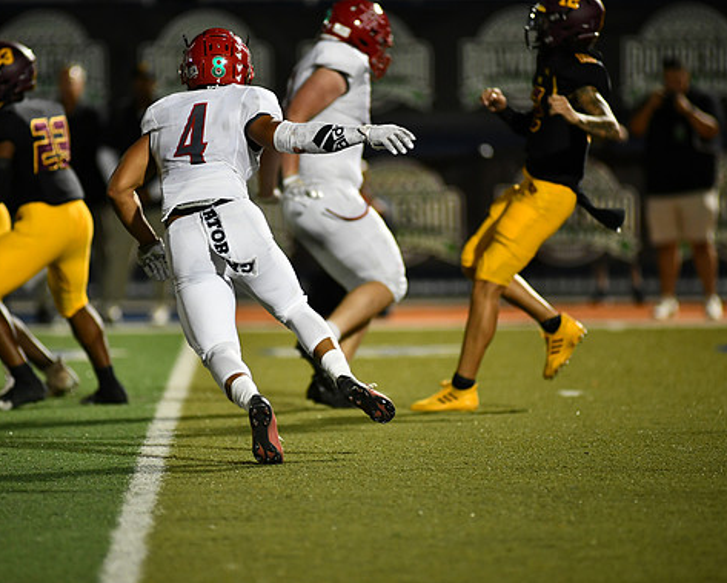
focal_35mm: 345
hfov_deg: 5.6
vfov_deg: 4.5
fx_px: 7428
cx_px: 303
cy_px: 296
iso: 2200
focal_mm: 300
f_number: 2.8
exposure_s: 1/1000
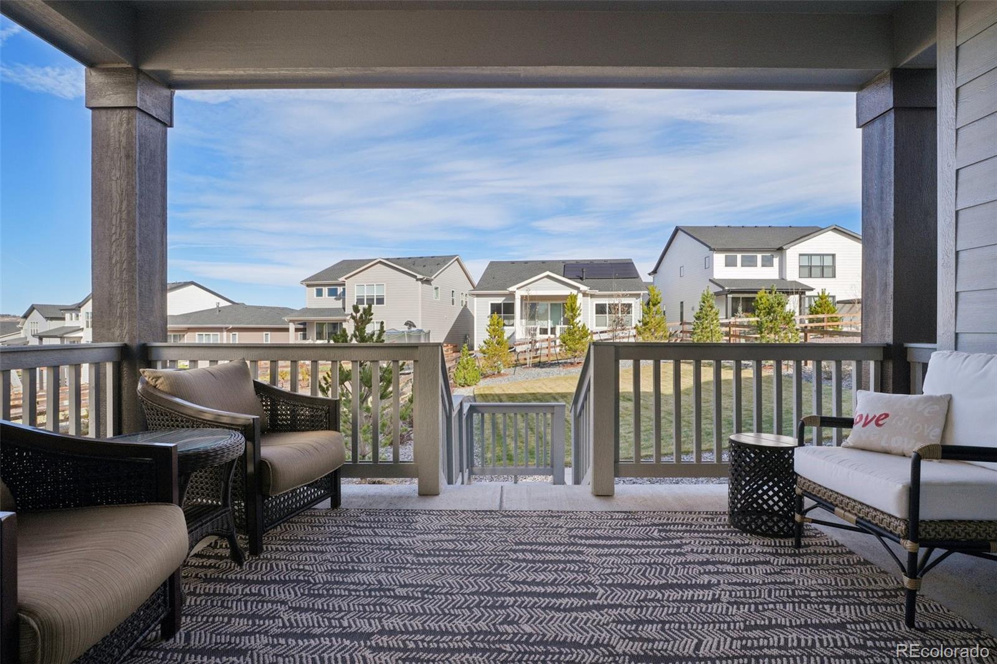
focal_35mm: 16
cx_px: 498
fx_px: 457
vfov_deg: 72.0
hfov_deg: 95.0
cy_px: 332
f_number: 8
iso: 100
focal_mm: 11
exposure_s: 1/250
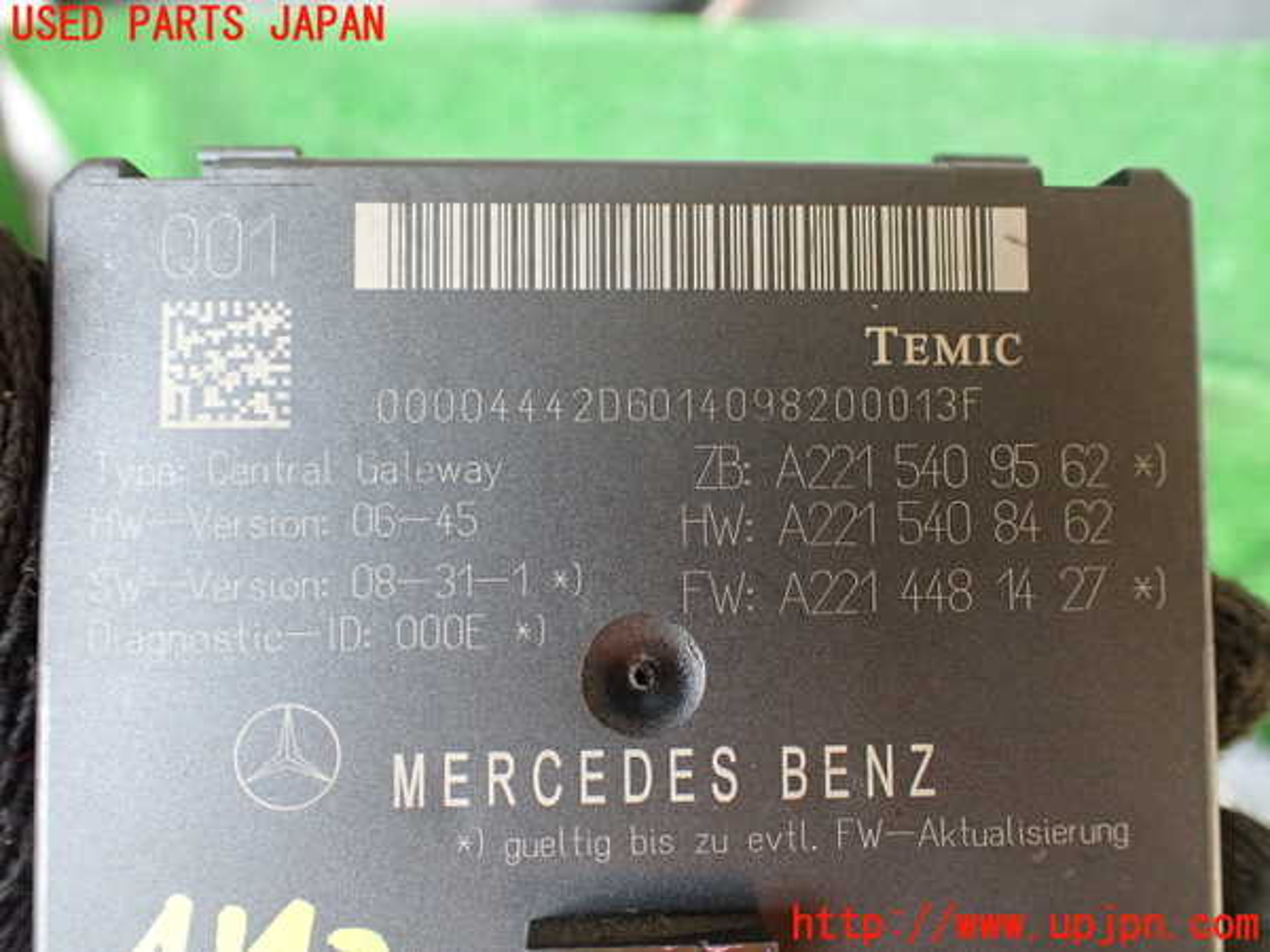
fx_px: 1101
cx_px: 635
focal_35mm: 30
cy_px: 476
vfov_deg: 46.8
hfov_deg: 60.0
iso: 320
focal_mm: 5.4
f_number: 2.3
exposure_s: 1/125
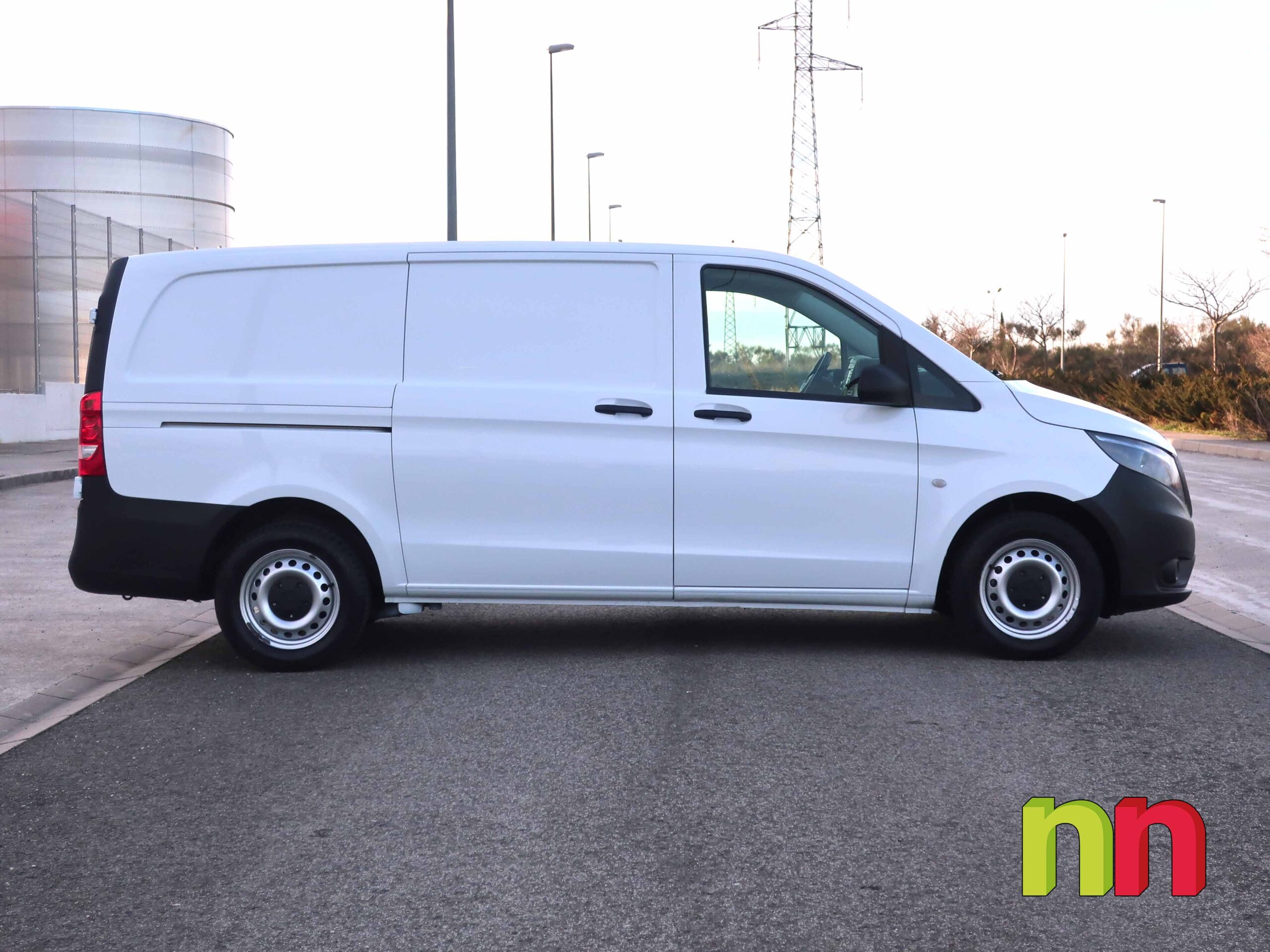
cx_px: 635
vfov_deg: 56.8
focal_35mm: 24
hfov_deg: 71.6
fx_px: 881
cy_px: 476
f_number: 1.8
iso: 80
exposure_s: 1/3200
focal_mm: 6.86
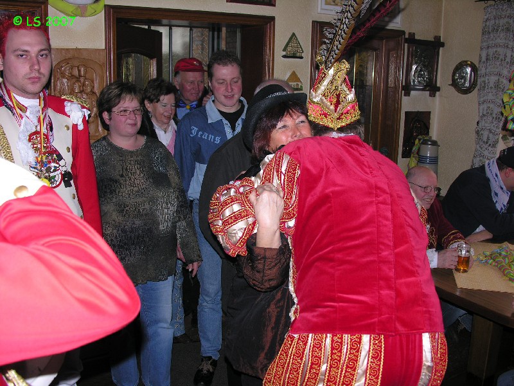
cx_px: 257
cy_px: 193
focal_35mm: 35
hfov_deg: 52.6
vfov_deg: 40.7
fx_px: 520
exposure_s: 1/60.1
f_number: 2.8
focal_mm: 8.9
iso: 50
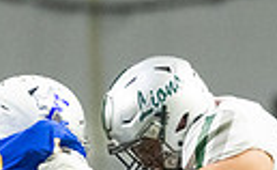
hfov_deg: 1.7
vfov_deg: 1.1
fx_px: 9203
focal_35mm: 1226
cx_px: 432
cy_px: 288
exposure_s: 1/1250
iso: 4000
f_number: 2.8
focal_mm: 200
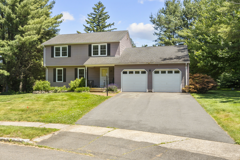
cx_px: 92
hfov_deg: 52.6
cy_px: 76
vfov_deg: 36.9
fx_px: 240
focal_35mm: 36
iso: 250
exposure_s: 1/50
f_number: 9
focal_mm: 26
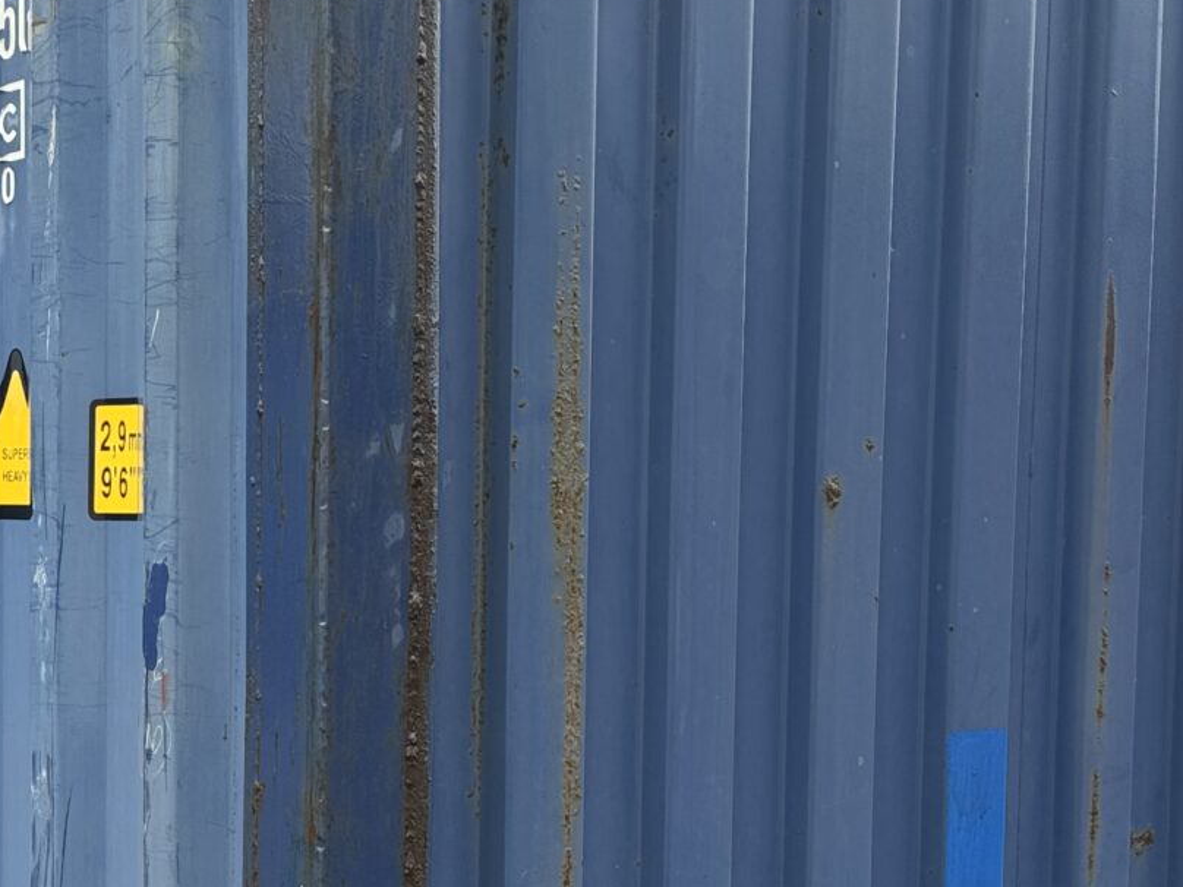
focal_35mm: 76
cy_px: 704
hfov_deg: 25.3
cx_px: 247
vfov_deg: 19.2
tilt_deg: -4.4
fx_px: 2597
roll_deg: +0.0
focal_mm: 6.76
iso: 80
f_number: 1.78
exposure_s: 1/283
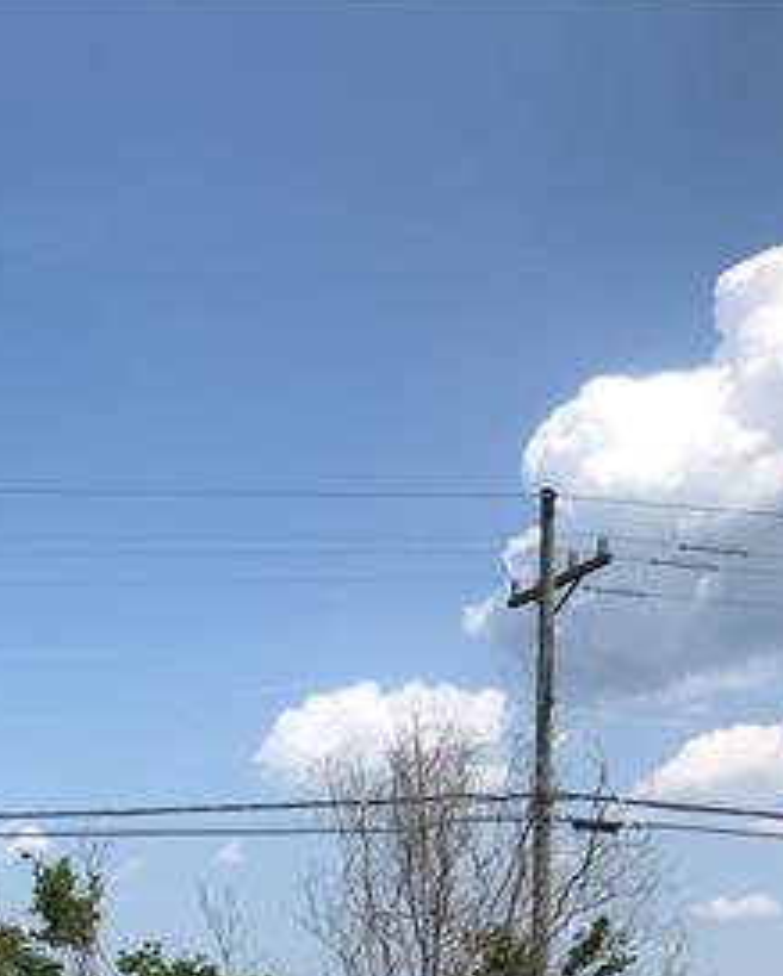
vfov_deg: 28.6
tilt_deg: +7.8
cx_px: -254
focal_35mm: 64
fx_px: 1851
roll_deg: -1.1
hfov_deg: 21.4
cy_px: 844
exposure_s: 1/2817
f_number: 1.8
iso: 20
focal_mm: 3.99
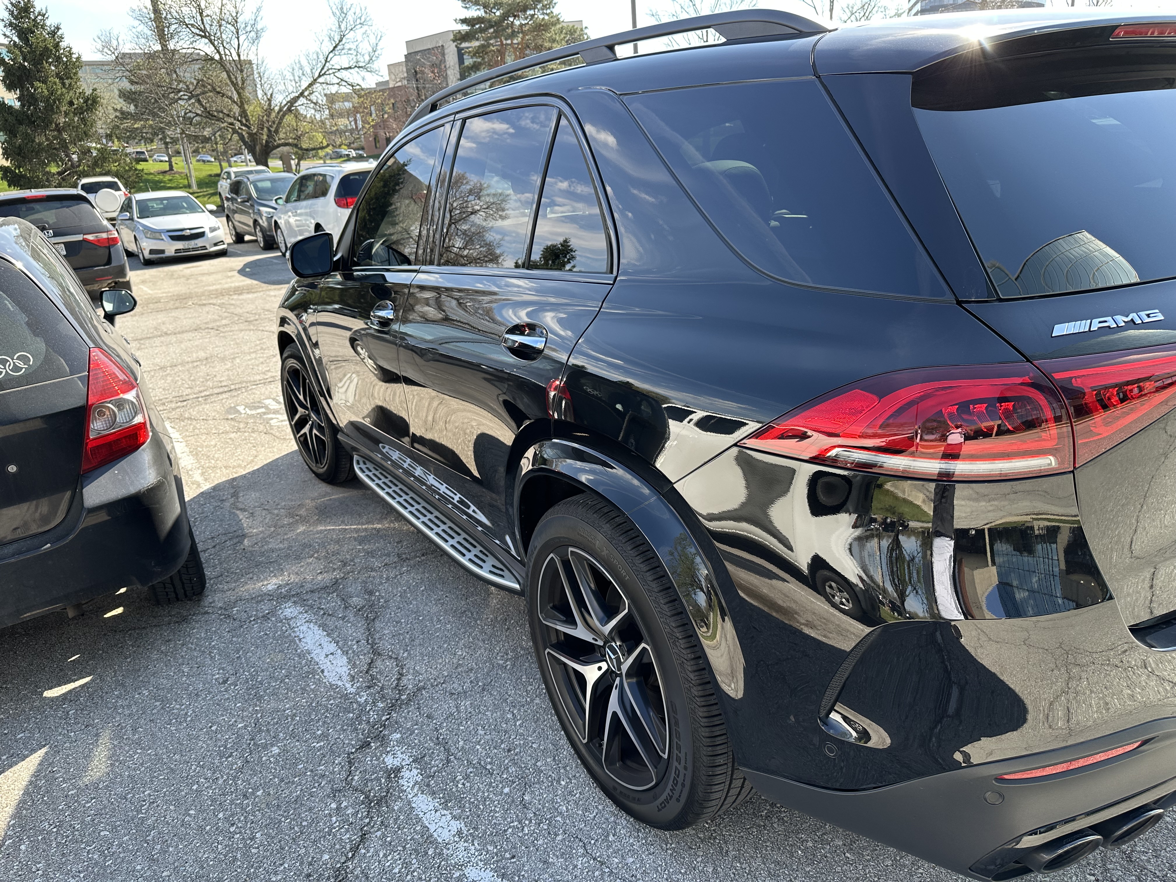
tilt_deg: -19.1
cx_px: 588
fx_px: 815
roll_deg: +5.5
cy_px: 441
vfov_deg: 56.8
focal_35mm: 24
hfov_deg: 71.6
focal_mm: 6.86
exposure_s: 1/608
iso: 80
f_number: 1.78
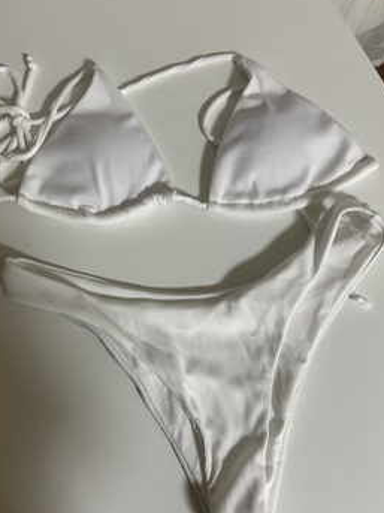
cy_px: 292
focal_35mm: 35
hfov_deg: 40.6
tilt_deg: -78.6
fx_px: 518
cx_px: 170
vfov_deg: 52.5
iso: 160
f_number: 1.78
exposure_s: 1/100
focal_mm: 6.86
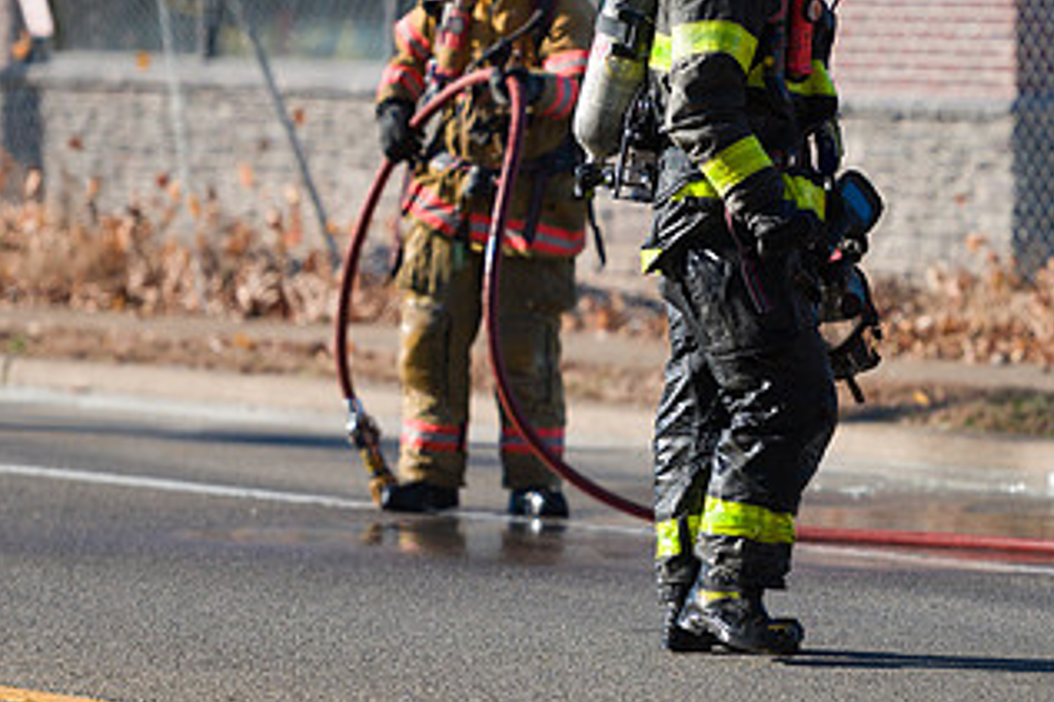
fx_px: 9364
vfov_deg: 4.3
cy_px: 96
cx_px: 748
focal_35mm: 320
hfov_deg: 6.4
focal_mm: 175
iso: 200
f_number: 3.2
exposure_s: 1/2000
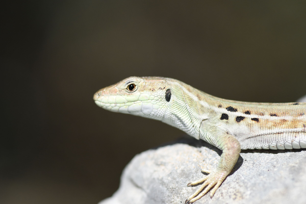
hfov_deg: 13.7
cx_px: 153
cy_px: 102
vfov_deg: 9.1
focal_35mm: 150
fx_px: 1275
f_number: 5.6
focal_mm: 100
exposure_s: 1/8000
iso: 1000
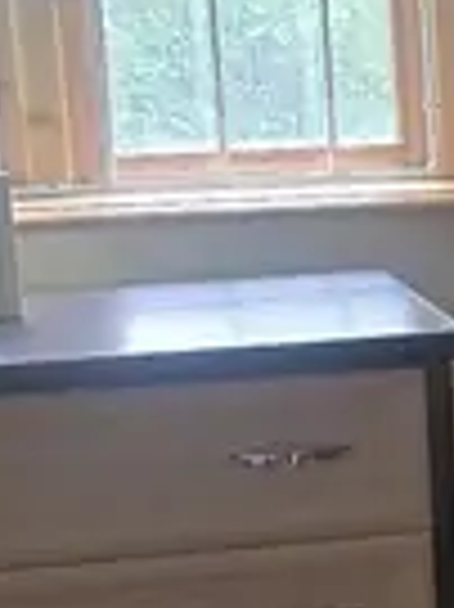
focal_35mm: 153
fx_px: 2680
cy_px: 649
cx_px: 825
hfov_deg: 9.2
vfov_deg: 12.7
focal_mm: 6.3
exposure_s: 1/100
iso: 320
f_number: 1.7
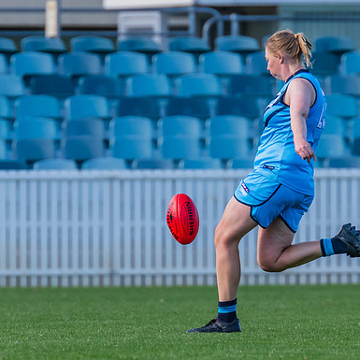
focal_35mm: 1205
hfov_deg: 1.5
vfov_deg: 1.5
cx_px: 198
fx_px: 14178
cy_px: 141
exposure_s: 1/1250
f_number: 6.3
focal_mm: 420
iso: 800
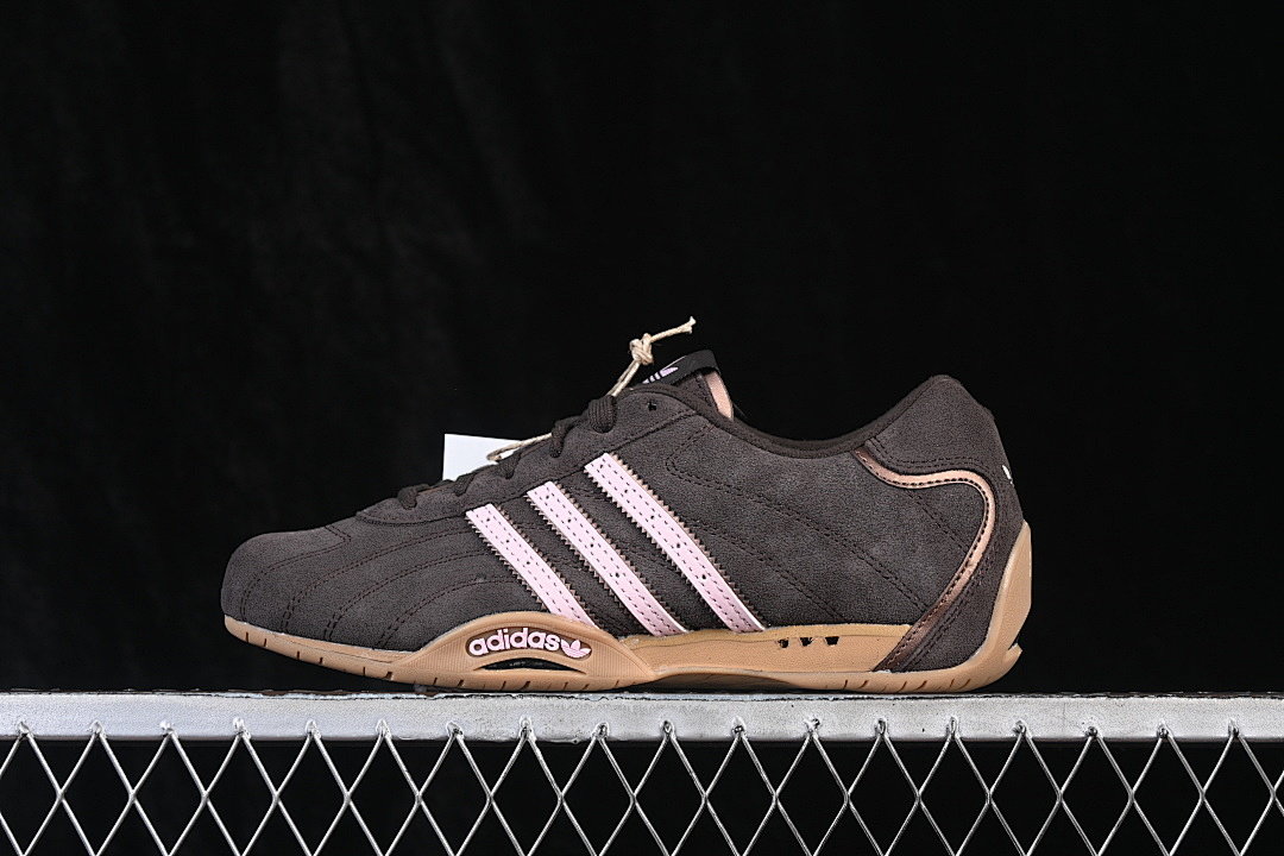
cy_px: 428
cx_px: 642
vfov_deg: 18.2
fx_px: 2675
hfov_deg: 27.0
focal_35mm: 75
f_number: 6.3
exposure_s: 1/60
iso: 160
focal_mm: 50
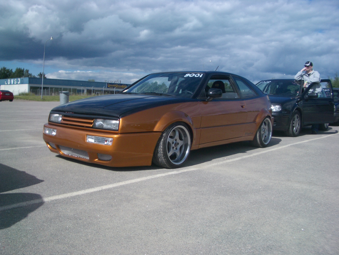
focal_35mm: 35
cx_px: 170
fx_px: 343
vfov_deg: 40.7
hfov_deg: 52.6
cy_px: 128
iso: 50
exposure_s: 1/800
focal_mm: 5.8
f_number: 4.3
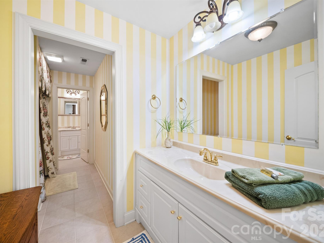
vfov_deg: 89.9
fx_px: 122
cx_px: 156
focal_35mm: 13
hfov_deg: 106.1
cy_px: 121
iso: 250
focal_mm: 12
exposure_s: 1/5
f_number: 9
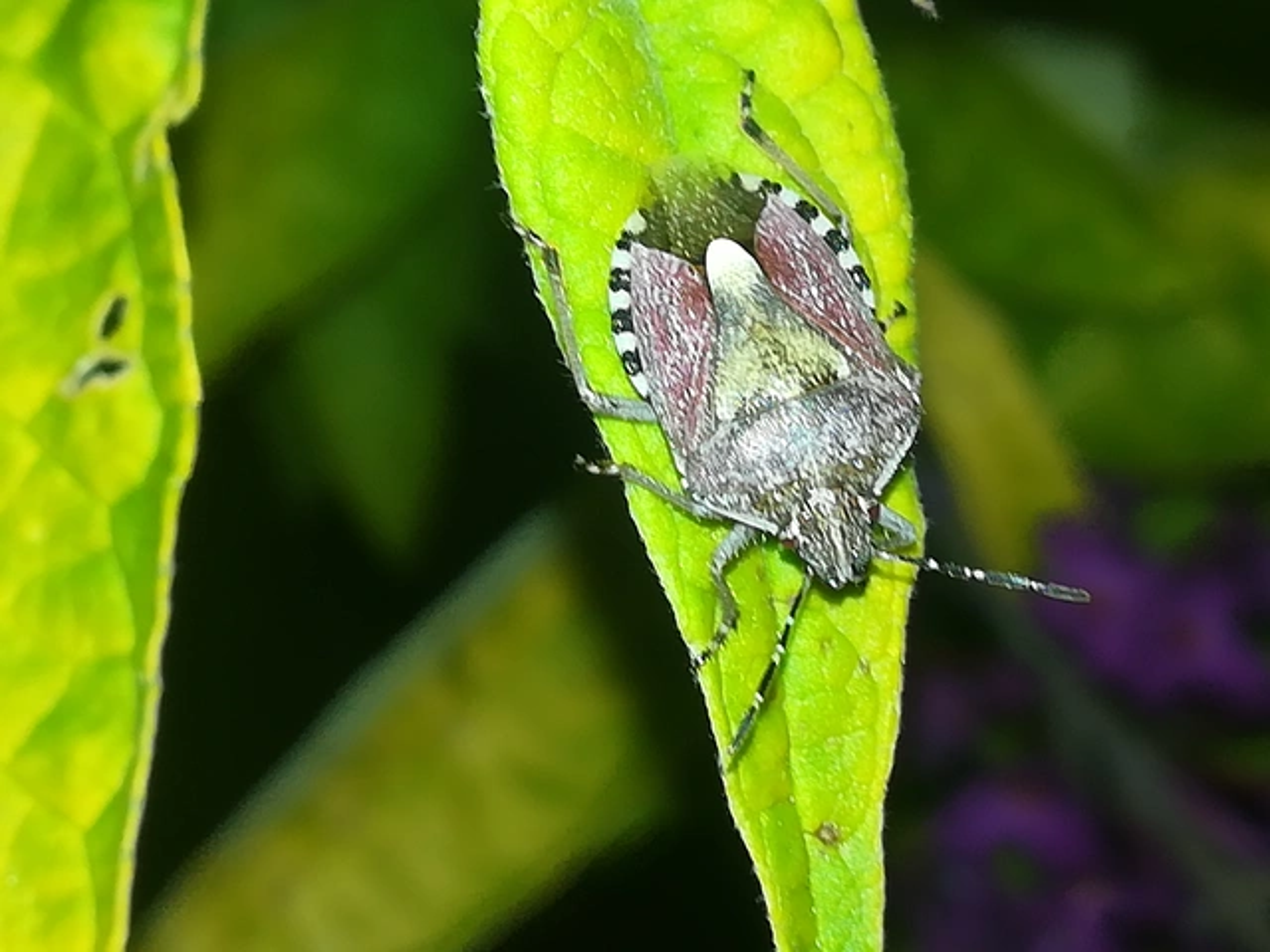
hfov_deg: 20.0
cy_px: 476
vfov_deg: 15.1
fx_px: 3595
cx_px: 635
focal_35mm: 98
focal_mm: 3.83
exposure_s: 1/30
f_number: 2.2
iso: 100
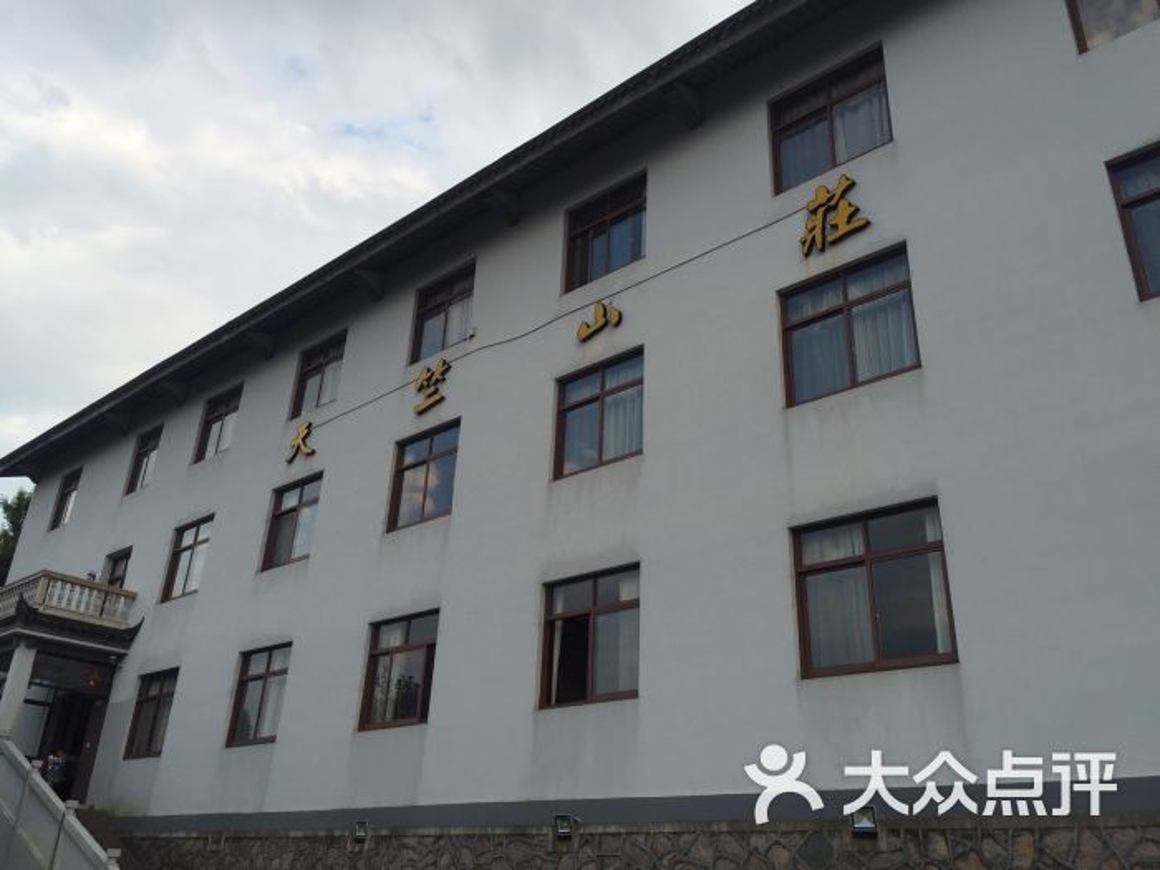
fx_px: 972
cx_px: 580
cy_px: 435
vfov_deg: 48.2
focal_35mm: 29
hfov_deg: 61.7
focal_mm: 4.15
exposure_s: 1/363
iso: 32
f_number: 2.2
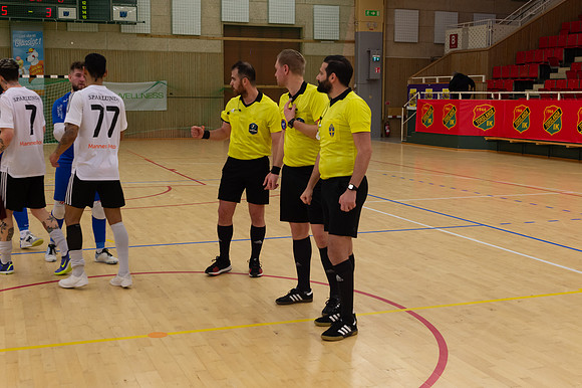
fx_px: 743
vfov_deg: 29.2
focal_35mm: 46
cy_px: 194
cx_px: 291
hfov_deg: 42.8
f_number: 4
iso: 900
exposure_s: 1/320
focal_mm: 46
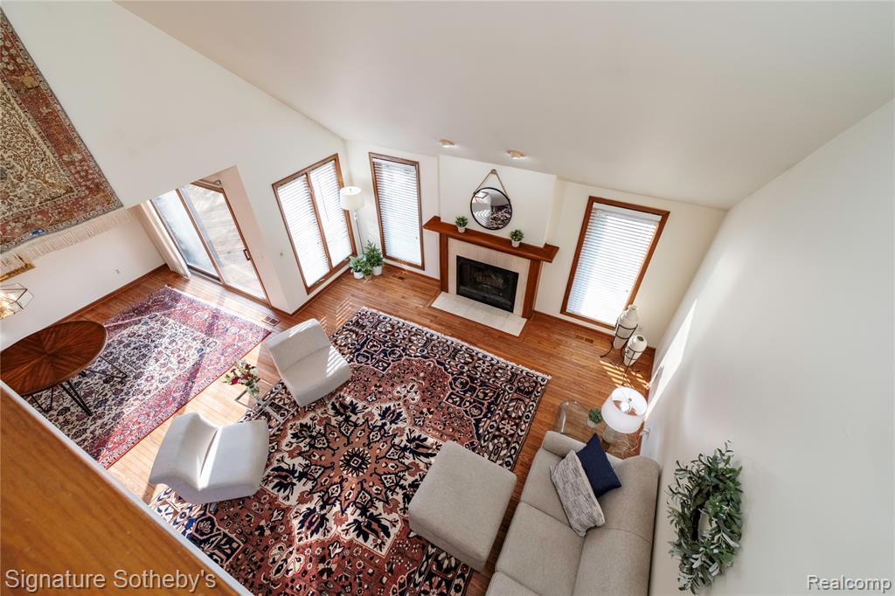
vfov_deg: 77.3
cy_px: 298
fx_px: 373
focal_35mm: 15
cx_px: 448
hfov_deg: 100.4
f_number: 6.4
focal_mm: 10
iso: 640
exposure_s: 1/125
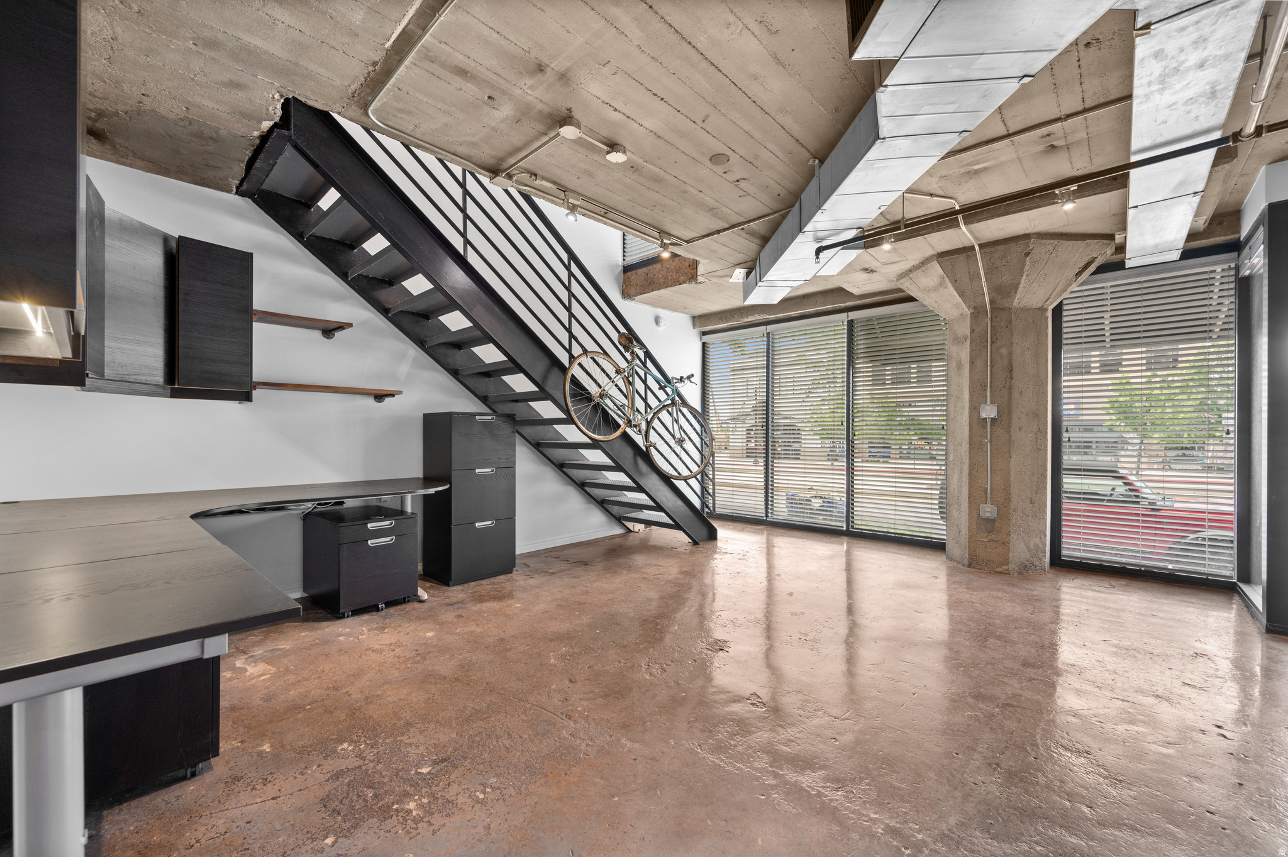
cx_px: 644
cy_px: 428
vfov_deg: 81.1
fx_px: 501
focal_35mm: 14
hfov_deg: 104.3
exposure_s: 1/8
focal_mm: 14
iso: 320
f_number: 7.1
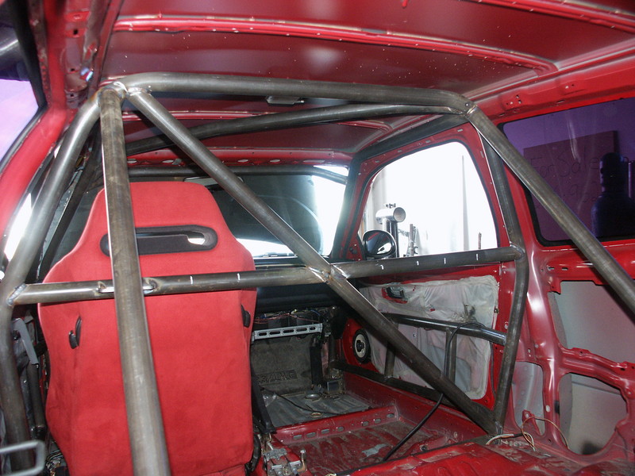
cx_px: 318
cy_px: 238
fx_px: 569
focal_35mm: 31
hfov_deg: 58.4
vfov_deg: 45.4
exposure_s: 1/45
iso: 200
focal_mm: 8.14
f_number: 2.8
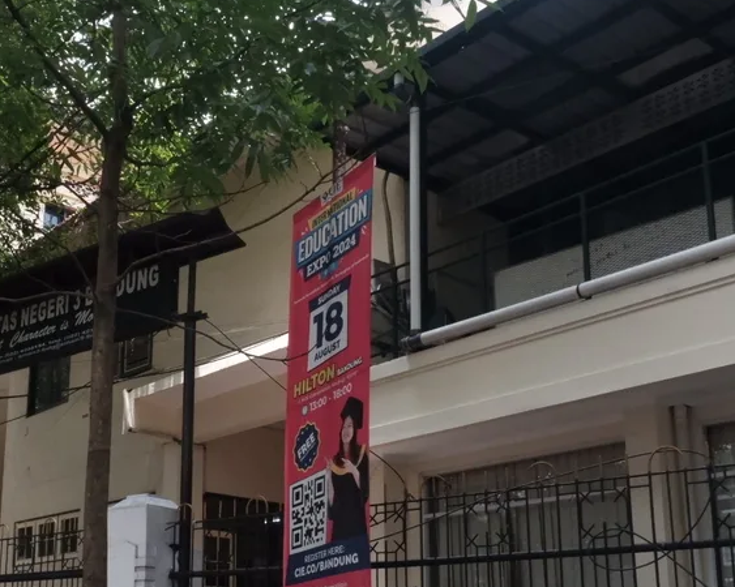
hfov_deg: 39.7
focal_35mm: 46
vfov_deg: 32.0
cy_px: 450
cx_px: 223
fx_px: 1000
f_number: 18
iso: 3200
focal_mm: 15
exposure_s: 1/180
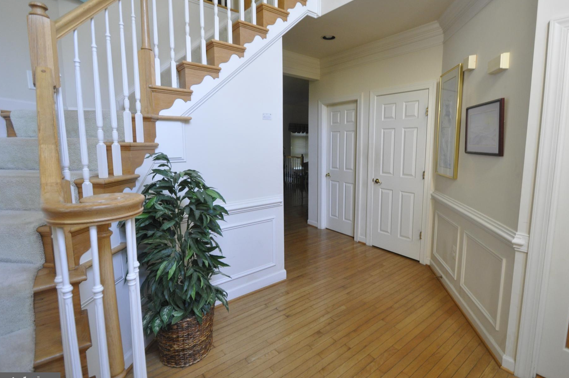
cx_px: 313
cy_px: 181
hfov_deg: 93.0
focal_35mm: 17
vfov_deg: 70.3
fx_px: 268
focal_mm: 10
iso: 800
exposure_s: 1/50
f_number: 3.5
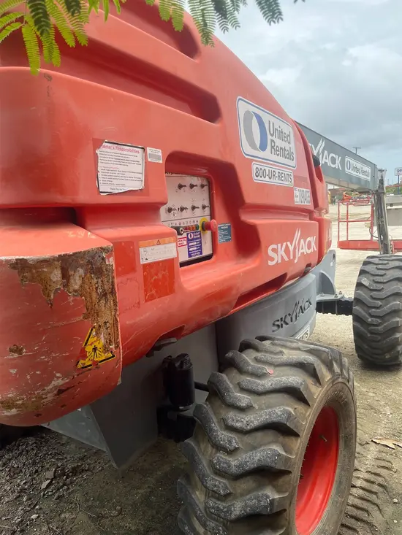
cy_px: 268
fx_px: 402
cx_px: 201
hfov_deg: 53.1
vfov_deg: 67.3
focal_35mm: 26
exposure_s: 1/1404
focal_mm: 5.1
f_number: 1.6
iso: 50
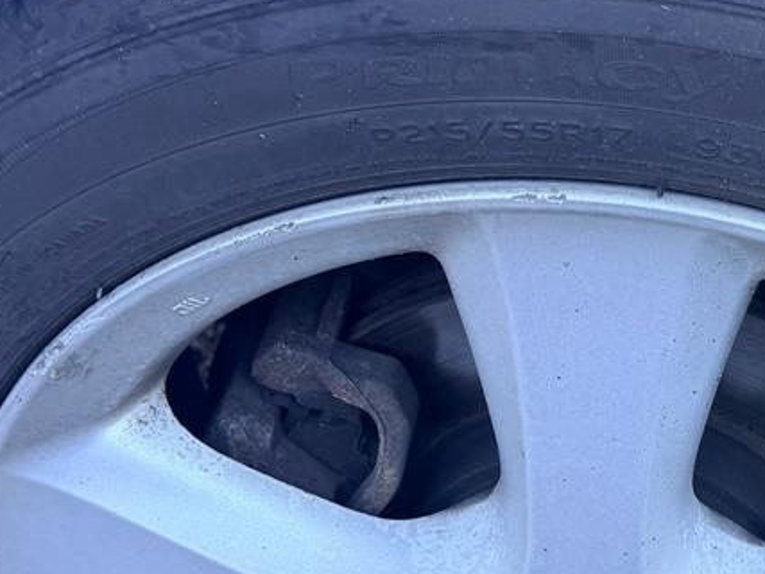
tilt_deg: -43.5
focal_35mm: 72
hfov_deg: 26.2
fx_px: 1591
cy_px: 405
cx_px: 690
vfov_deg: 20.3
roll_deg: -6.4
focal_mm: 6.76
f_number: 1.78
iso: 80
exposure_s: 1/172
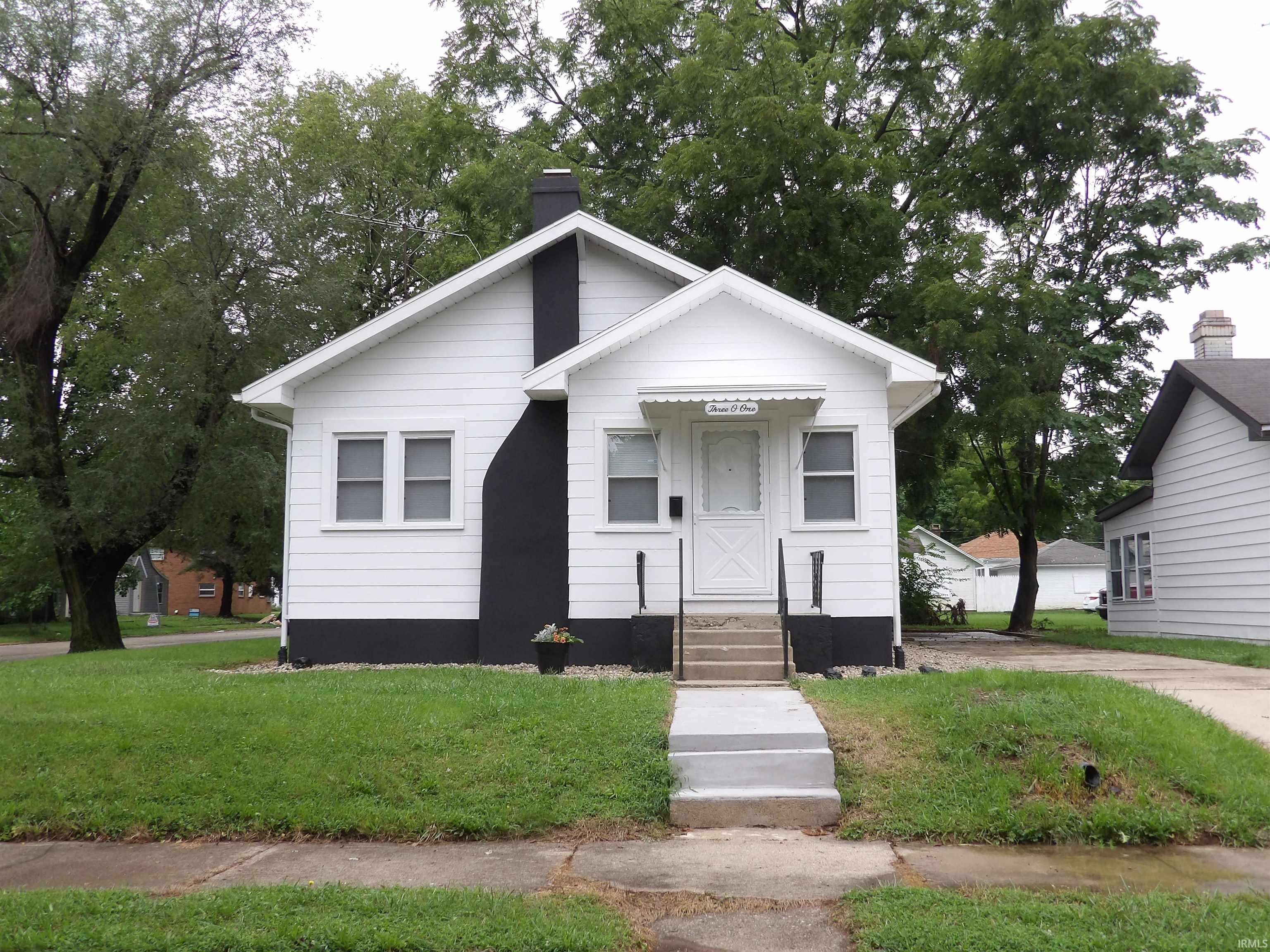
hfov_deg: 55.4
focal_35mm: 33
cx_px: 635
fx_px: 1211
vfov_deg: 42.9
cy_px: 476
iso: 100
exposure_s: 1/338
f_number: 3.6
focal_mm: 5.9
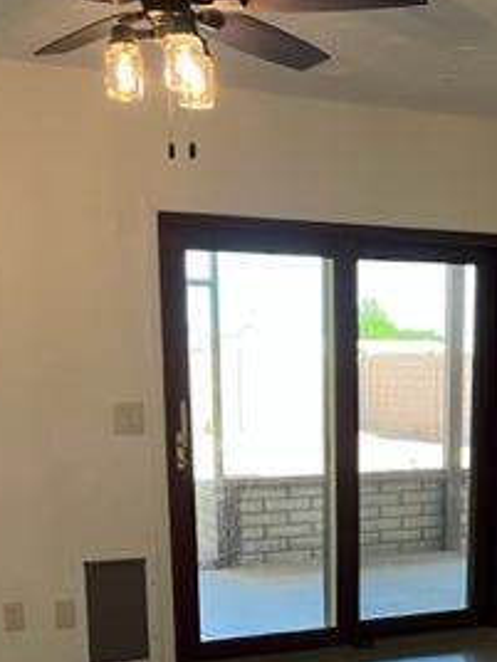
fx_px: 1187
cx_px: 398
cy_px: 645
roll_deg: +1.0
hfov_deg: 23.3
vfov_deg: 29.4
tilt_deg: -12.6
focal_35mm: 62
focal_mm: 5.7
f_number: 1.5
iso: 80
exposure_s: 1/60
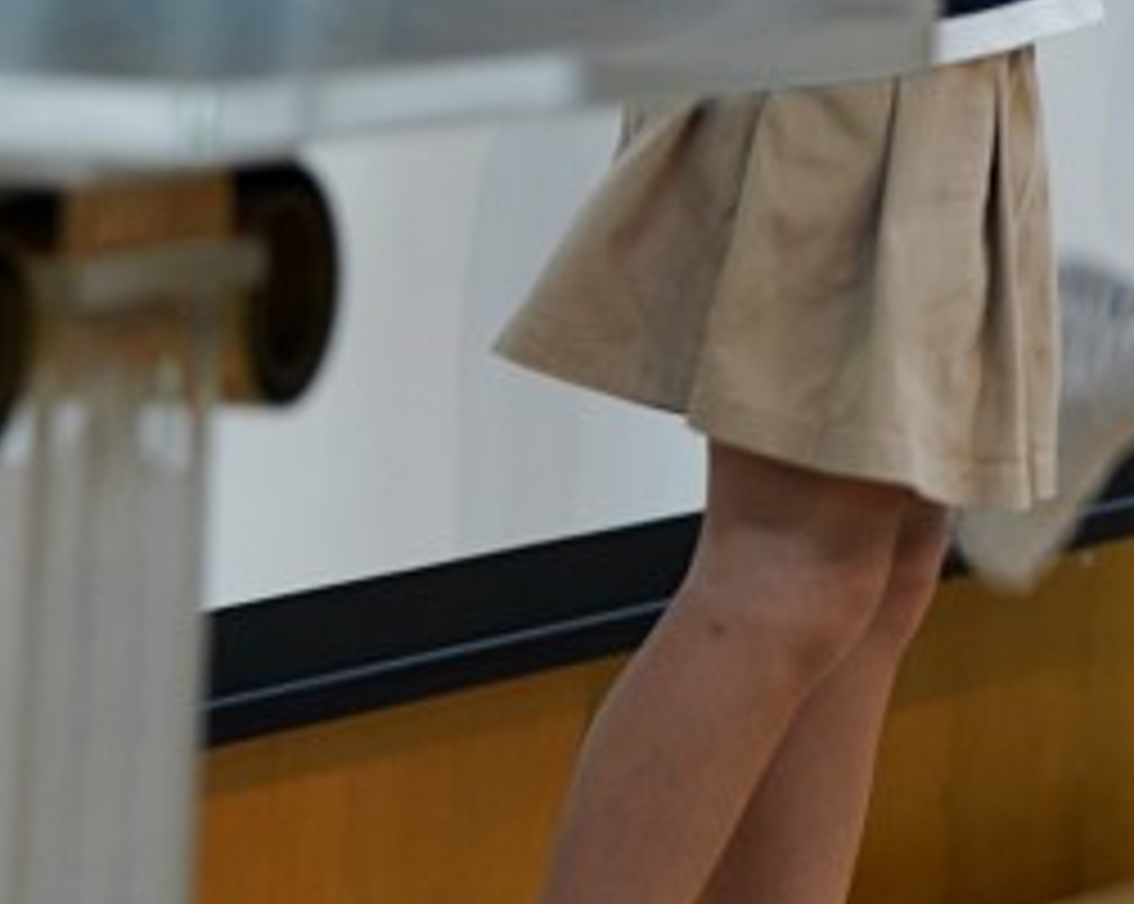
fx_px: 10794
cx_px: 1912
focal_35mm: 322
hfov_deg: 5.9
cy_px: -243
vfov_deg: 4.8
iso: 800
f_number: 4
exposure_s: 1/160
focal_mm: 96
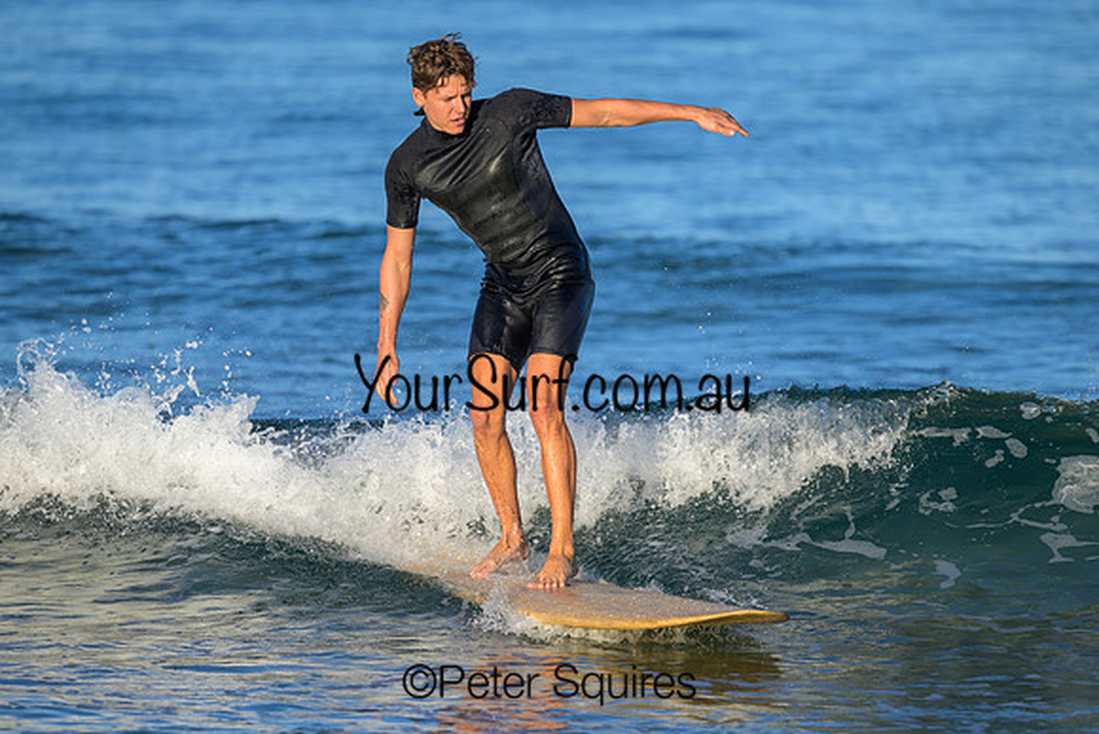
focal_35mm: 800
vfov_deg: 1.7
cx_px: 550
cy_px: 367
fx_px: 24427
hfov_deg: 2.6
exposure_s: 1/1000
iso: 200
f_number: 6.3
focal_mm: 800
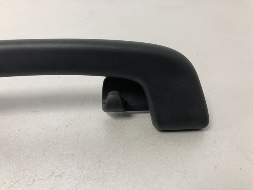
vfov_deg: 49.7
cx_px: 126
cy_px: 95
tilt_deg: -40.2
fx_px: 205
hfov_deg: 63.4
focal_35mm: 28
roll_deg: +2.5
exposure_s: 1/25
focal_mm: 4
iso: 40
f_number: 1.8
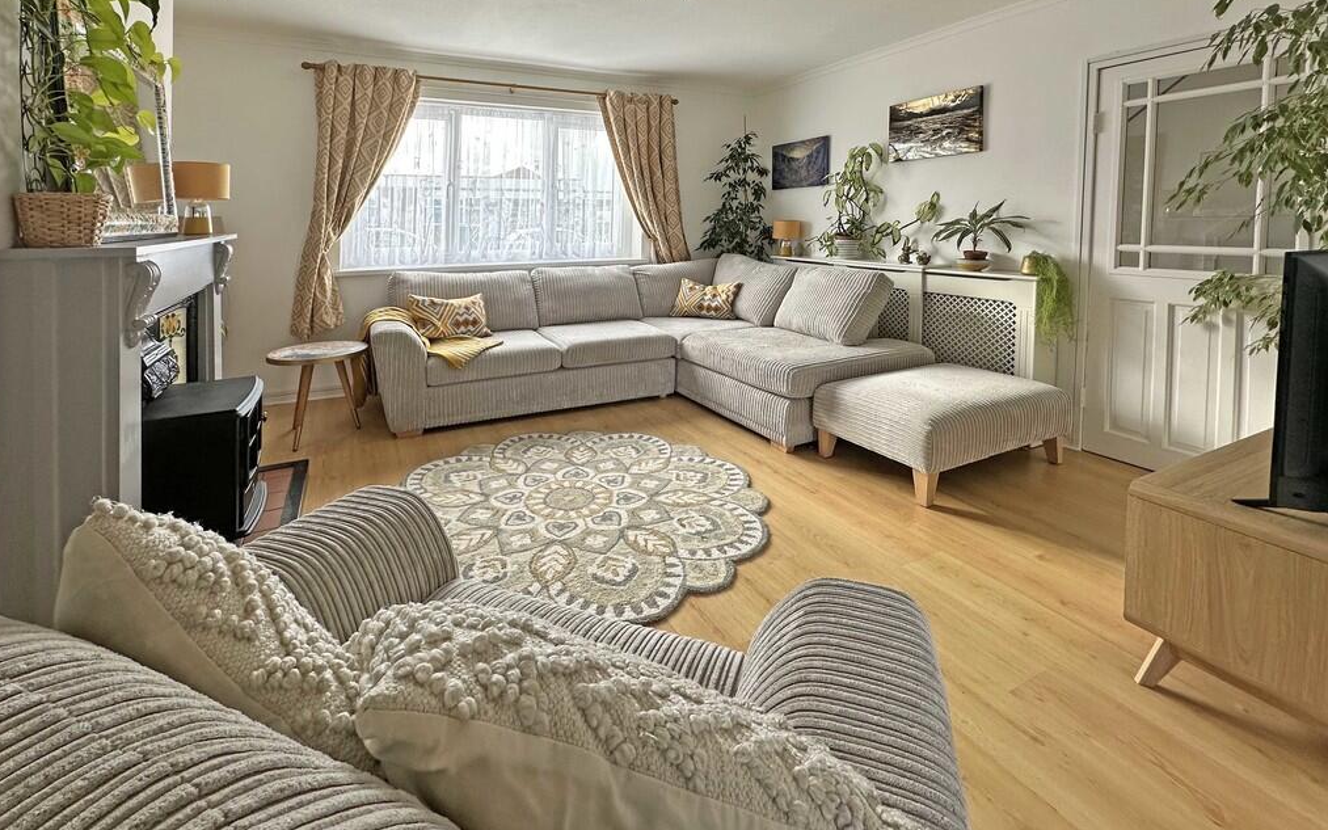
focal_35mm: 15
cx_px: 658
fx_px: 543
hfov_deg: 101.5
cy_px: 347
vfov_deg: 74.2
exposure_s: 1/99
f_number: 2.2
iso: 40
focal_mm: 2.22
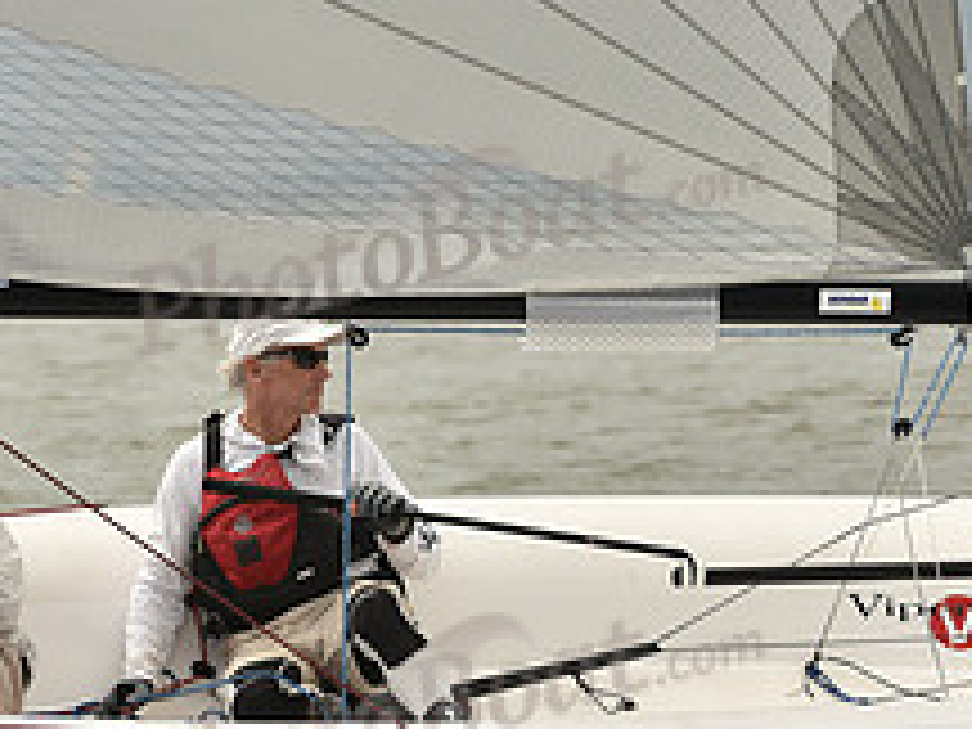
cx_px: -99
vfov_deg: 2.9
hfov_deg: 3.8
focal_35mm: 517
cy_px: 538
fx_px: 14517
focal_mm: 200
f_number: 7.1
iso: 400
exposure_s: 1/1000
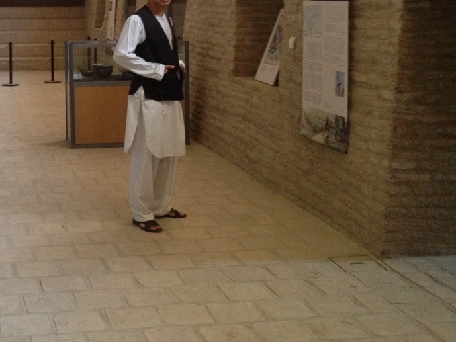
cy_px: 42
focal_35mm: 65
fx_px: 856
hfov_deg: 28.7
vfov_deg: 22.1
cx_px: 50
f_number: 2.4
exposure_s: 1/20
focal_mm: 4.28
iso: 250
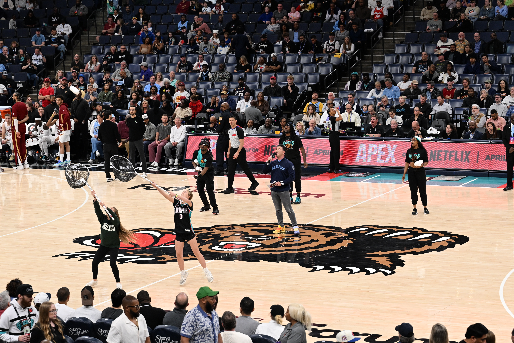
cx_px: 257
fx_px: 1499
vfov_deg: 13.0
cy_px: 172
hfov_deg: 19.5
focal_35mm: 105
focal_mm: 70
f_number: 4
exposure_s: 1/640
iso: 1600
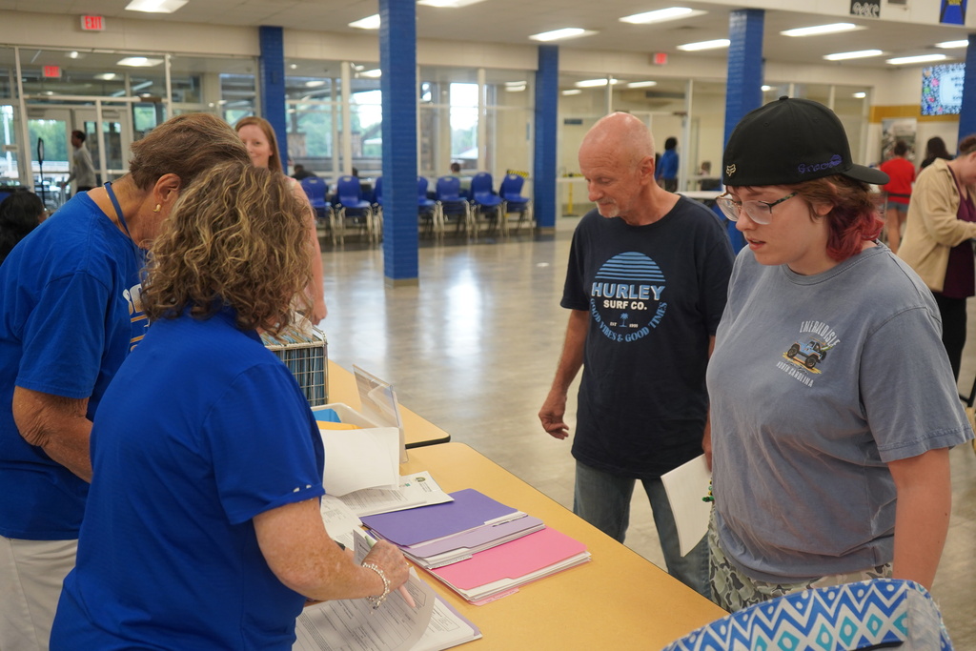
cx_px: 488
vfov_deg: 41.1
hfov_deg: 58.7
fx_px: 868
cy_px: 326
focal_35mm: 32
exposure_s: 1/160
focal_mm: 32
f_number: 4
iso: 1250
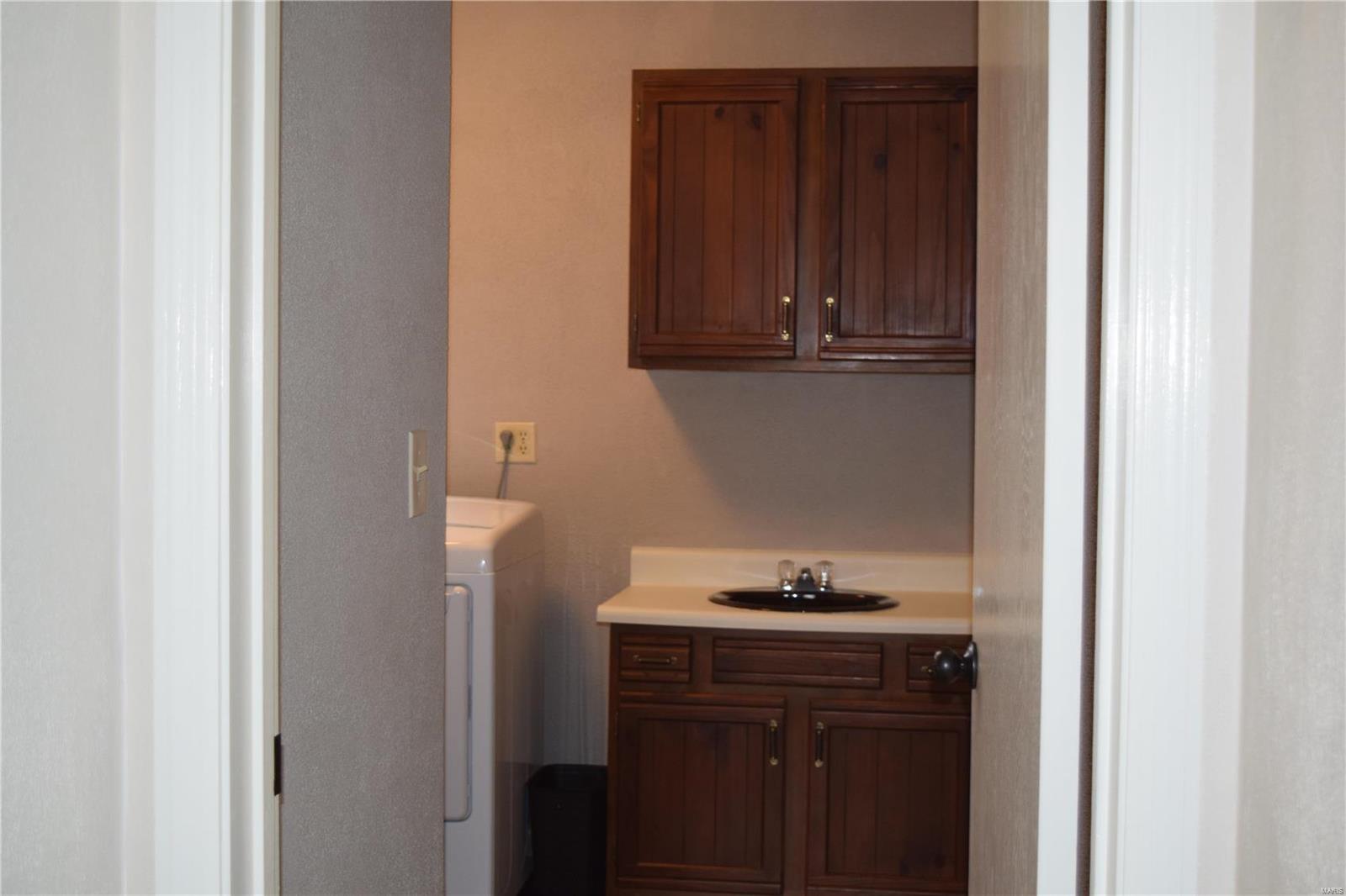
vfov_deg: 31.9
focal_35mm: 42
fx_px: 1570
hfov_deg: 46.4
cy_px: 448
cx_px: 673
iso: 800
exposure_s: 1/60
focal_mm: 28
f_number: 4.2
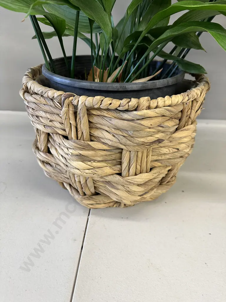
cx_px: 113
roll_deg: +1.0
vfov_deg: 71.6
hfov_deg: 56.8
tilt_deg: -32.0
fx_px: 209
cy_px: 151
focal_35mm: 24
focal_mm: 6.86
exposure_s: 1/100
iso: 160
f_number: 1.78
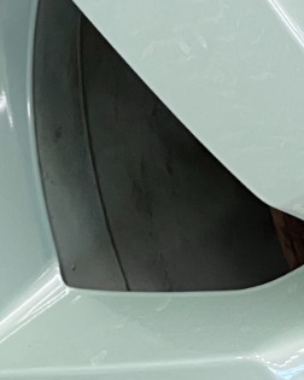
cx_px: 578
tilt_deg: -39.9
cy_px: 409
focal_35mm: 382
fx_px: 4296
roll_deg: -1.8
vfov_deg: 5.1
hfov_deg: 4.0
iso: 400
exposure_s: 1/60
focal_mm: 9
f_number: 2.8
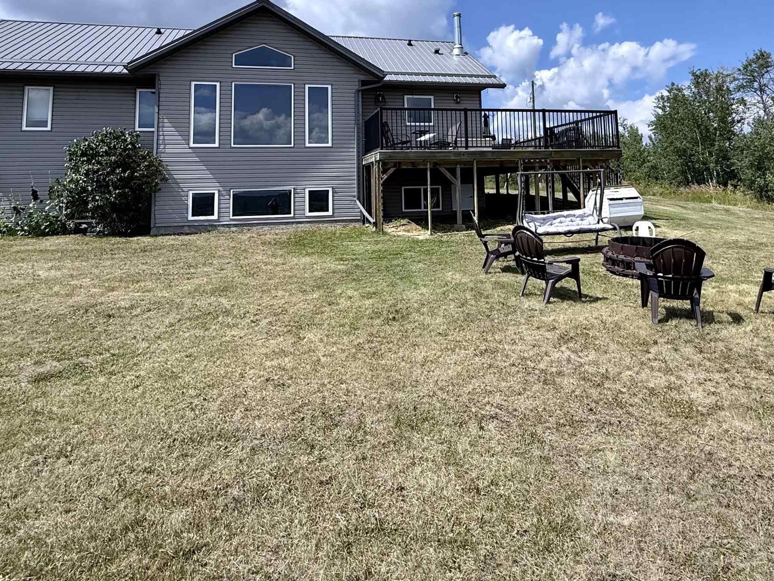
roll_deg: +1.6
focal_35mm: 24
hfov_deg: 71.5
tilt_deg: +8.5
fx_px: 537
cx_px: 413
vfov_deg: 53.7
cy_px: 131
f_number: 2.2
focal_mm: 2.22
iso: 50
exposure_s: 1/2410
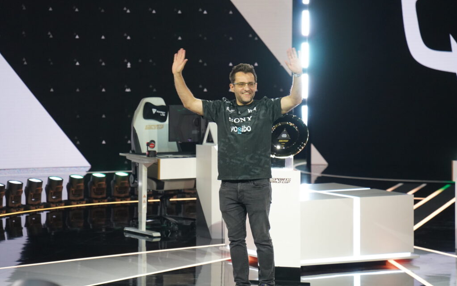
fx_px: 1731
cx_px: 229
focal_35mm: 139
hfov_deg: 15.0
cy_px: 138
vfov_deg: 9.4
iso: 4000
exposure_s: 1/160
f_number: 5
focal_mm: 136
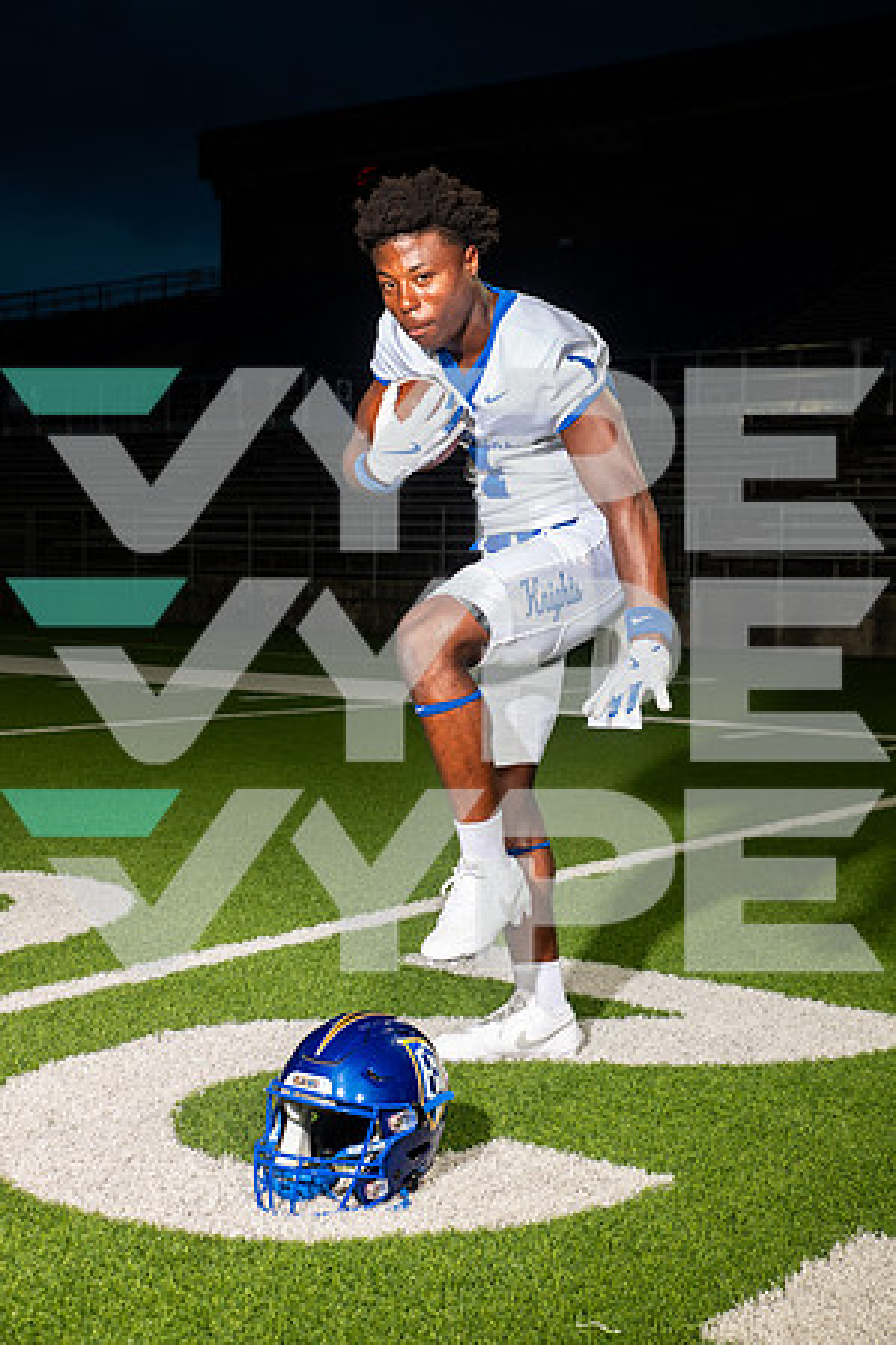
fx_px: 1792
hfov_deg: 28.1
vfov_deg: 41.1
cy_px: 672
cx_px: 448
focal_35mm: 48
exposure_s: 1/320
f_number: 7.1
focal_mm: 48
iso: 800
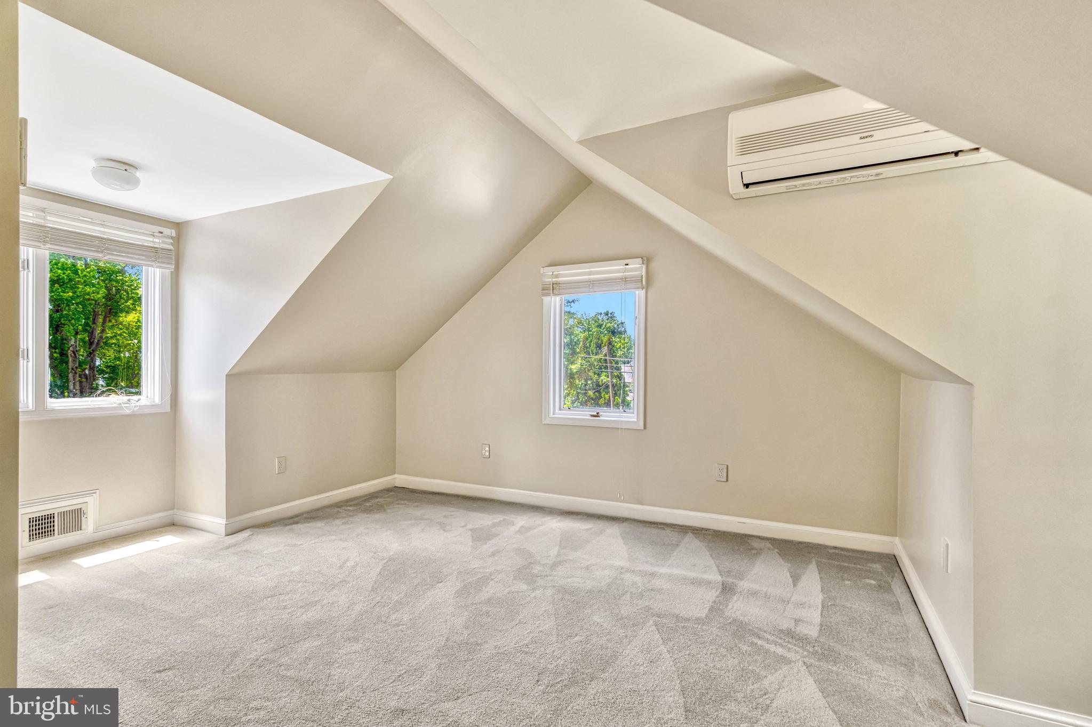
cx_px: 546
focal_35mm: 16
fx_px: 485
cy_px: 364
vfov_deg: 73.7
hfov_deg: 96.7
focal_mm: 16
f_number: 7.1
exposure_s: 1/125
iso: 1250
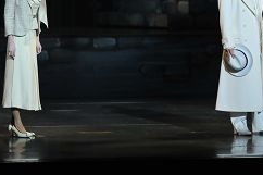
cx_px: 181
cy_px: 23
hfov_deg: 5.5
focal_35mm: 377
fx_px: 2752
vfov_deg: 3.6
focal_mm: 135
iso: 800
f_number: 2.8
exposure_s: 1/250
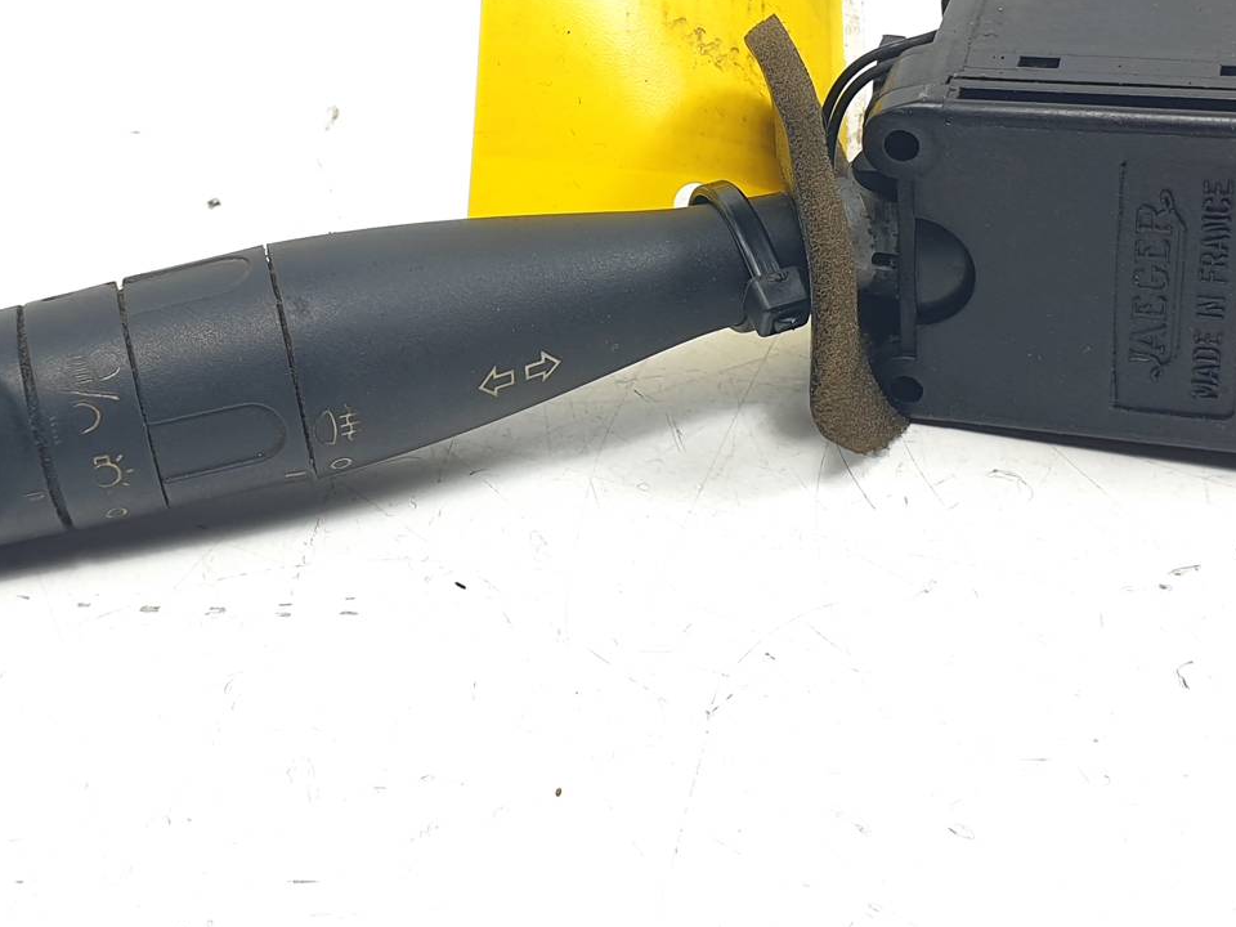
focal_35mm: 39
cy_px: 236
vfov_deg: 36.0
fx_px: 1393
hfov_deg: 47.9
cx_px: 635
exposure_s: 1/153
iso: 50
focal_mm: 4.3
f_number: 2.4
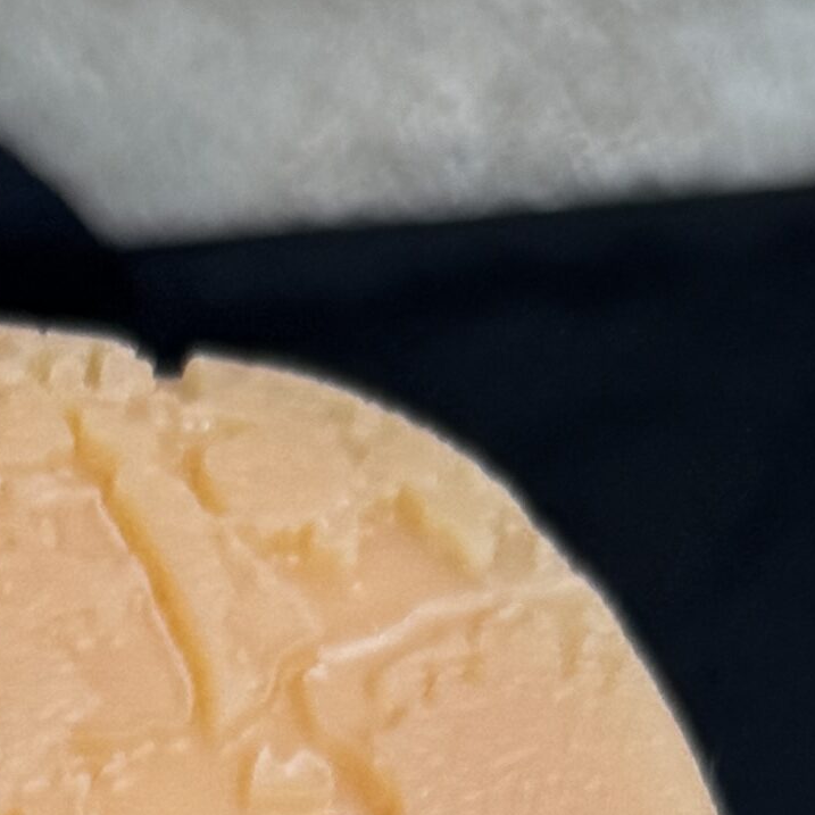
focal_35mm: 169
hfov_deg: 10.2
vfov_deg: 7.7
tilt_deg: -57.4
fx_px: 4502
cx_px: -165
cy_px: 3054
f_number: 1.78
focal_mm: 6.76
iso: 80
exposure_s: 1/562
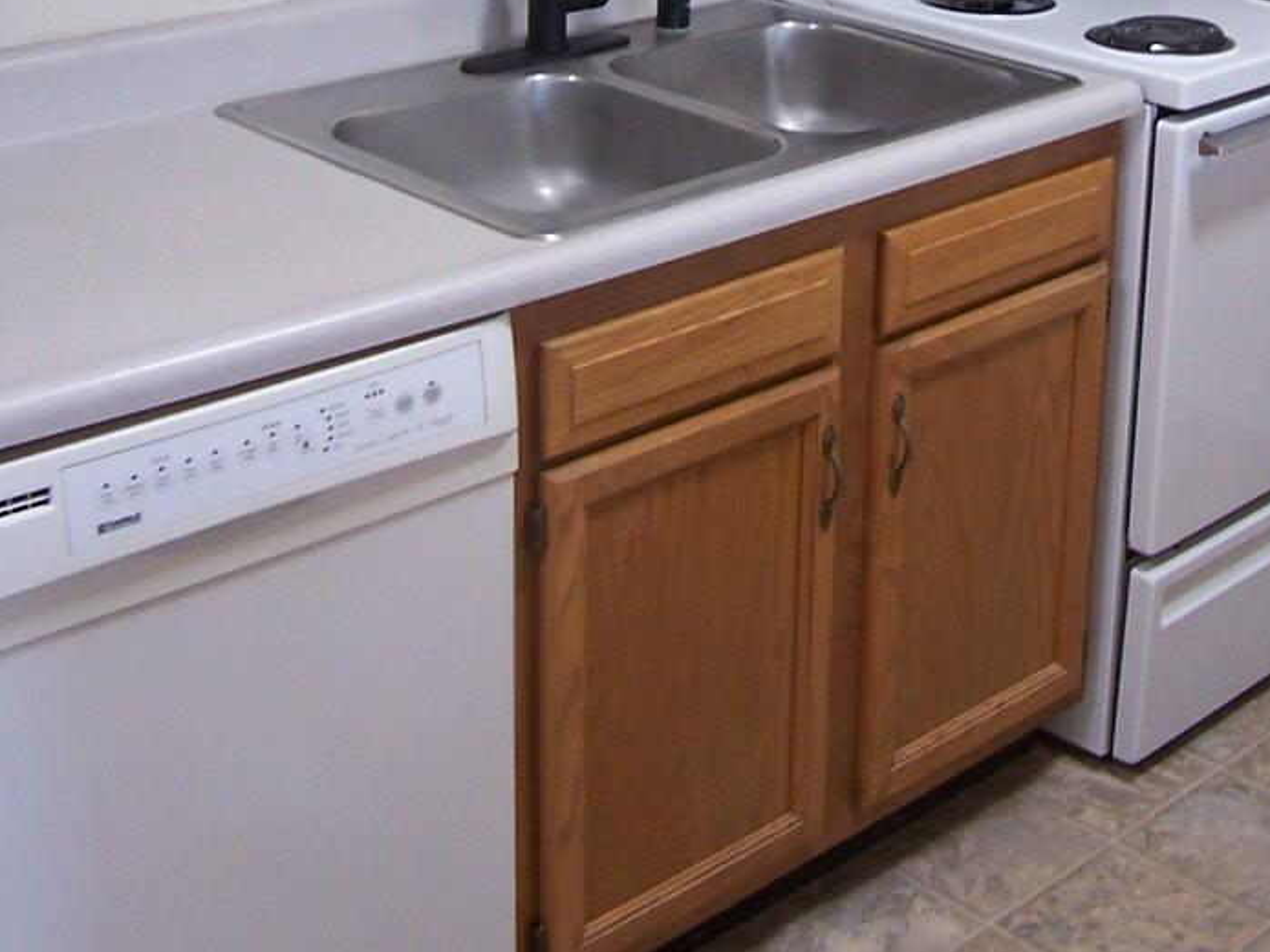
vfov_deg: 16.9
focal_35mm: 85
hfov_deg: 22.9
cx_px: 862
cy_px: -62
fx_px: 3117
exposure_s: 1/10
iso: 80
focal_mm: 6.3
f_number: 2.8
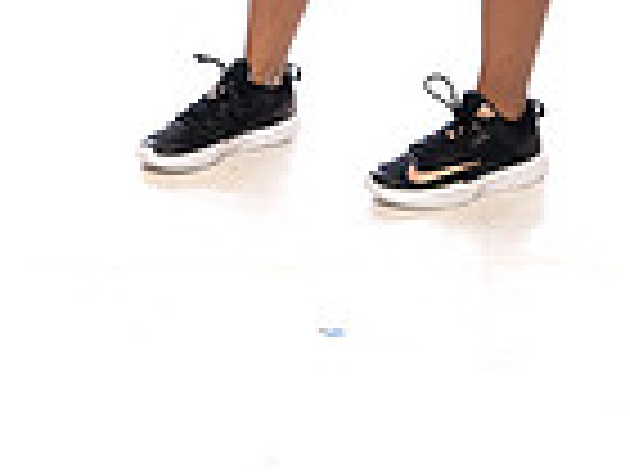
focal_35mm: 155
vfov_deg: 8.9
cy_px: -521
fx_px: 2821
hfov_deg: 12.7
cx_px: 306
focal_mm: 50
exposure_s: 1/250
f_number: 7.1
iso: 800
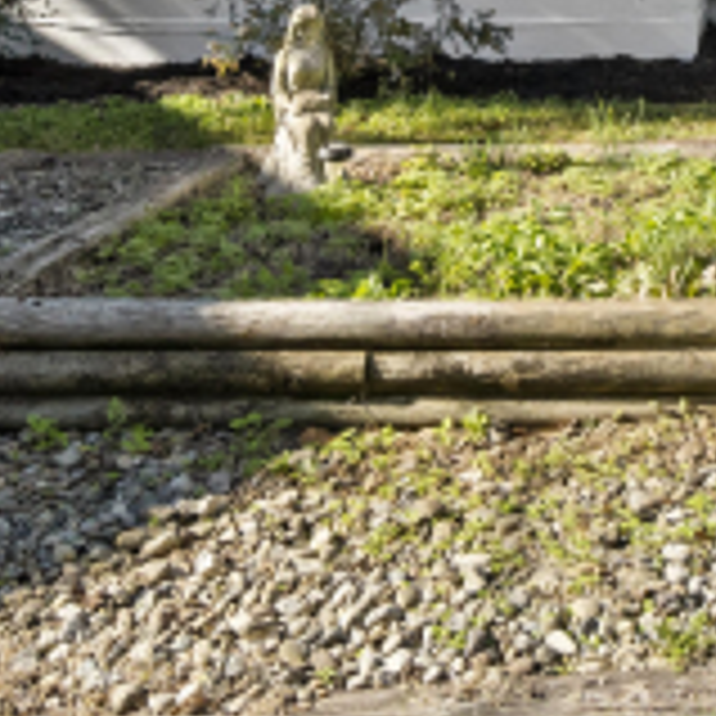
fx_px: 1404
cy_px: -158
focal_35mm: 60
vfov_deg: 25.5
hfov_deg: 26.5
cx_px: 775
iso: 400
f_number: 8
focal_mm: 10
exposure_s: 1/250
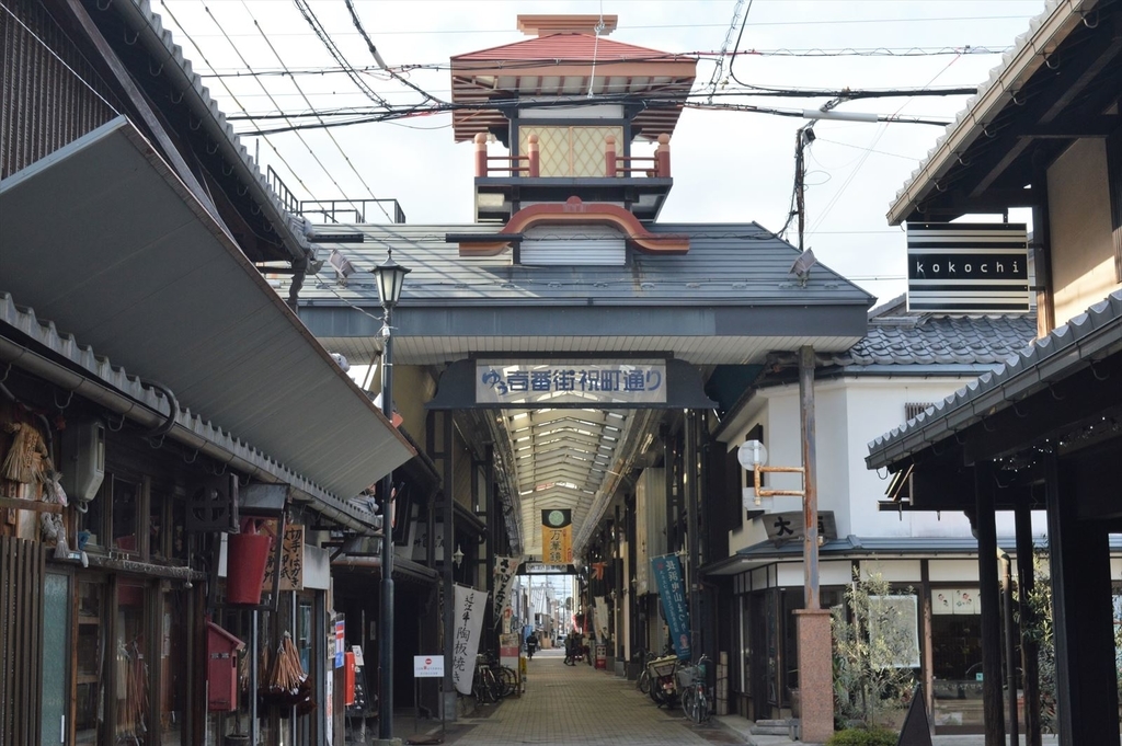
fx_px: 1495
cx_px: 561
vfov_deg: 28.0
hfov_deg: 41.1
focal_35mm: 48
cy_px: 373
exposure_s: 1/320
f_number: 9
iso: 400
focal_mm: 32
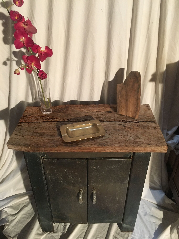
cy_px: 120
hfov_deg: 48.2
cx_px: 90
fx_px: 200
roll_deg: +0.4
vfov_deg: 61.7
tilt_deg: -33.7
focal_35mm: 29
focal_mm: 4.15
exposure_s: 1/33
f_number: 2.2
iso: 250
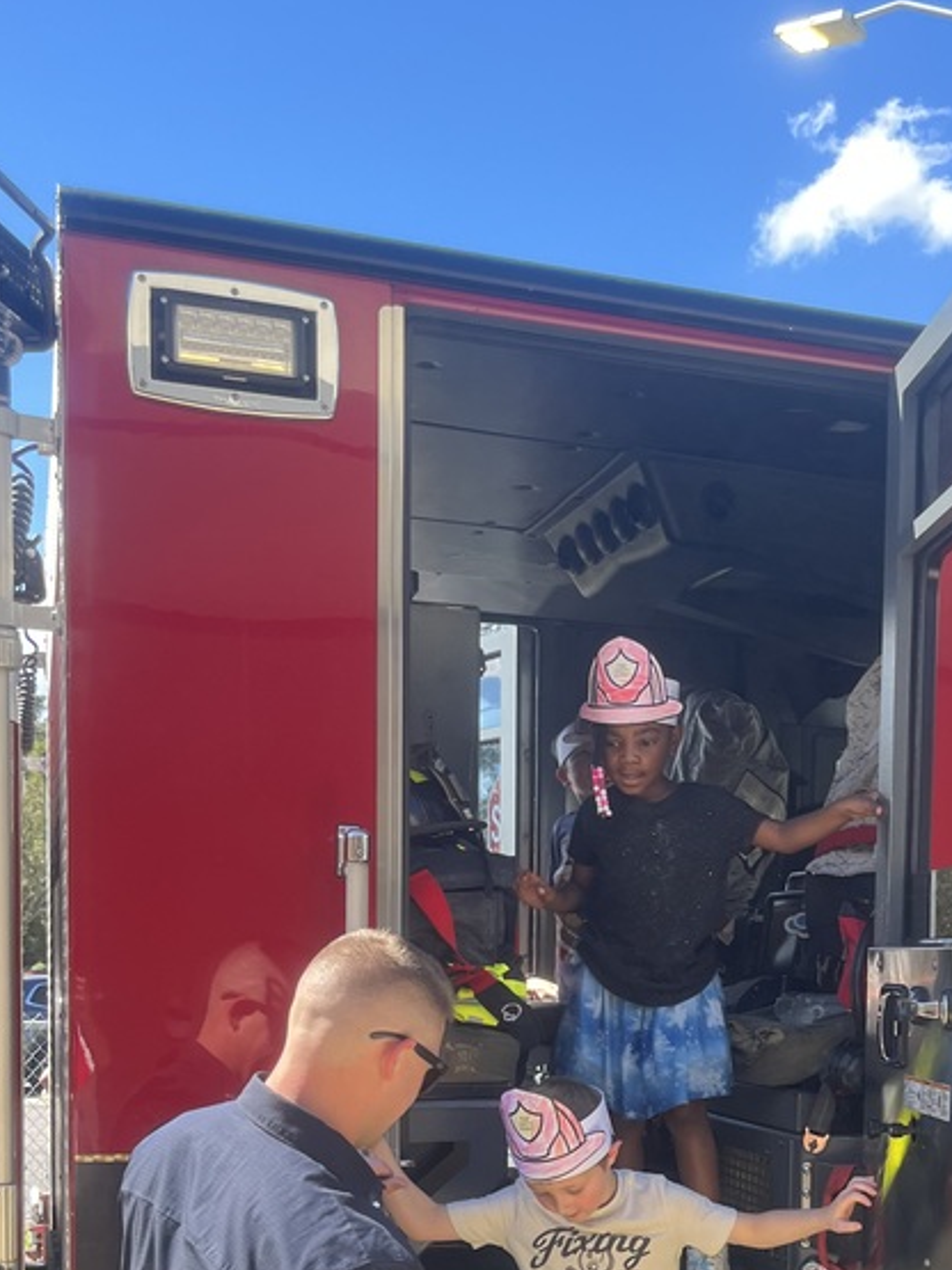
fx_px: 1761
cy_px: 1094
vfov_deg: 37.6
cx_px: 721
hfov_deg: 29.7
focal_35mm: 48
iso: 50
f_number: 1.6
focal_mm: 5.1
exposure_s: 1/419
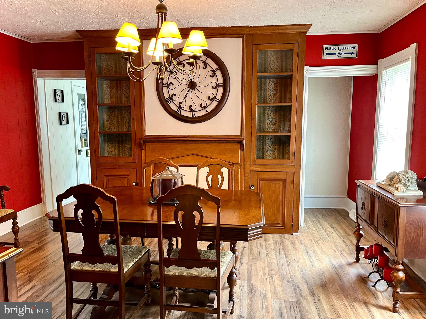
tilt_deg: -7.5
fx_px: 320
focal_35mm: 26
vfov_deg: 53.1
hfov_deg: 67.3
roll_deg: +0.1
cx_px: 213
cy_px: 160
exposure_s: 1/60
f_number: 1.6
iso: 320
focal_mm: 5.1
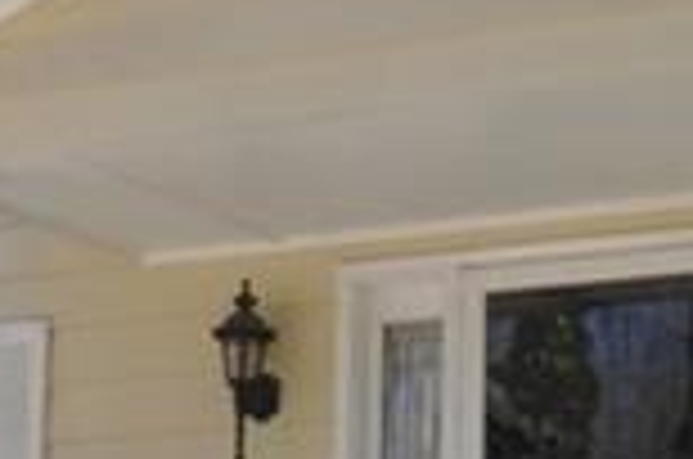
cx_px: 486
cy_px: 574
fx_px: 3439
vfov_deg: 7.6
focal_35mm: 179
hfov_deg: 11.5
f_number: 11
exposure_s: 1/125
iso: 320
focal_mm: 18
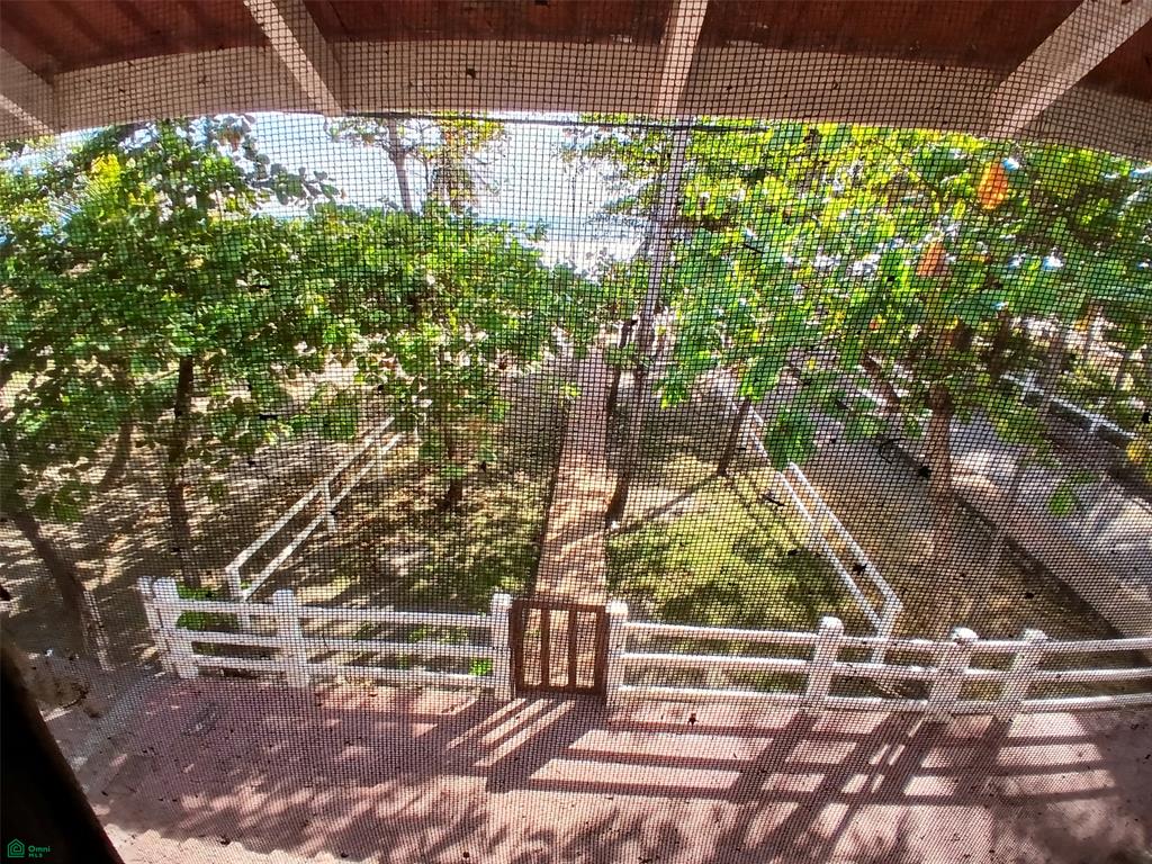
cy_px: 432
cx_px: 576
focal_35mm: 17
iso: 50
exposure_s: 1/155
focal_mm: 1.4
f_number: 2.2
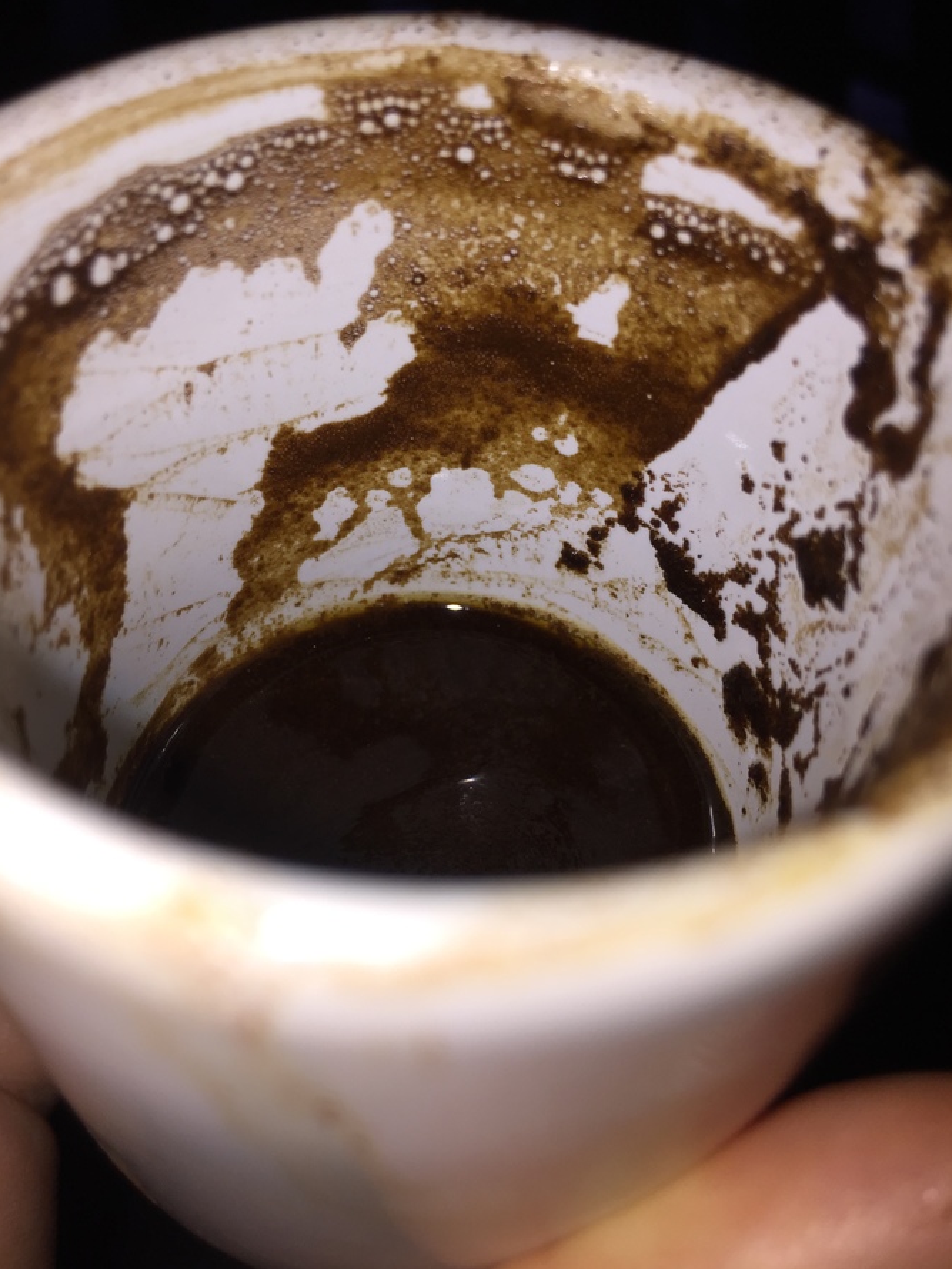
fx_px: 1100
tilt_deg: -56.0
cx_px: 478
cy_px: 625
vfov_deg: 60.0
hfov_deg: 46.8
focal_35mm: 30
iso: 32
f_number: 2.2
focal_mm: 4.15
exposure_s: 1/1883
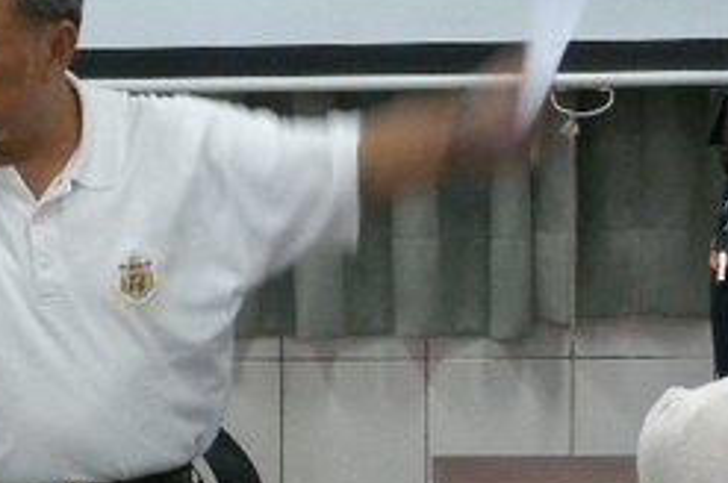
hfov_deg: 8.2
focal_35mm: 251
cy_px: 284
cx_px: 327
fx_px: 5069
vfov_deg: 5.5
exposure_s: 1/22.3
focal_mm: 18.3
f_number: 5
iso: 400
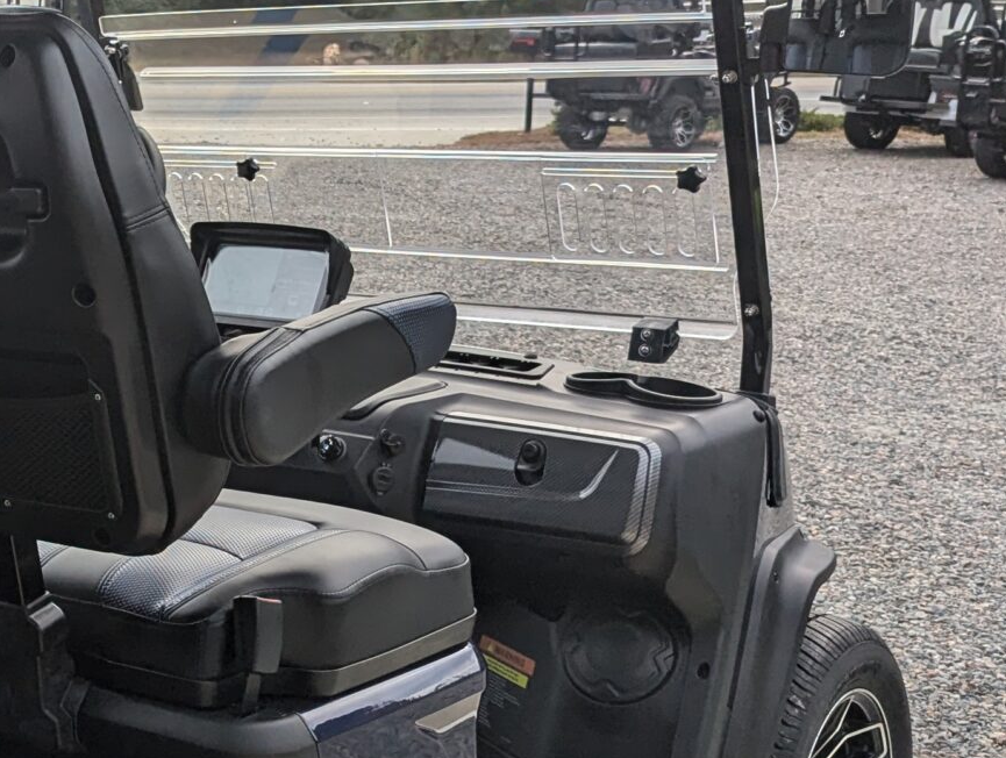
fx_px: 2067
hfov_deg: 24.4
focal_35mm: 71
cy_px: 330
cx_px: -245
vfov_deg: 20.8
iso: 42
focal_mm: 6.81
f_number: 1.85
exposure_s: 1/1953
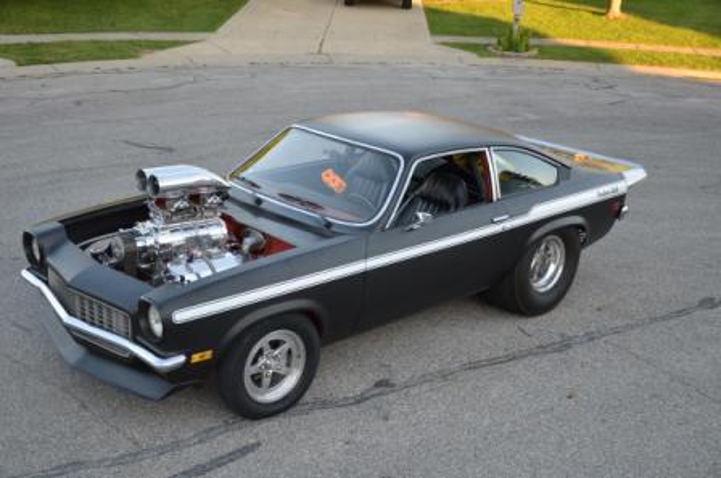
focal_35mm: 48
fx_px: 960
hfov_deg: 41.2
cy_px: 239
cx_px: 360
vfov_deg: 28.0
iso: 200
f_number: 5
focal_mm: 32
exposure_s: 1/100
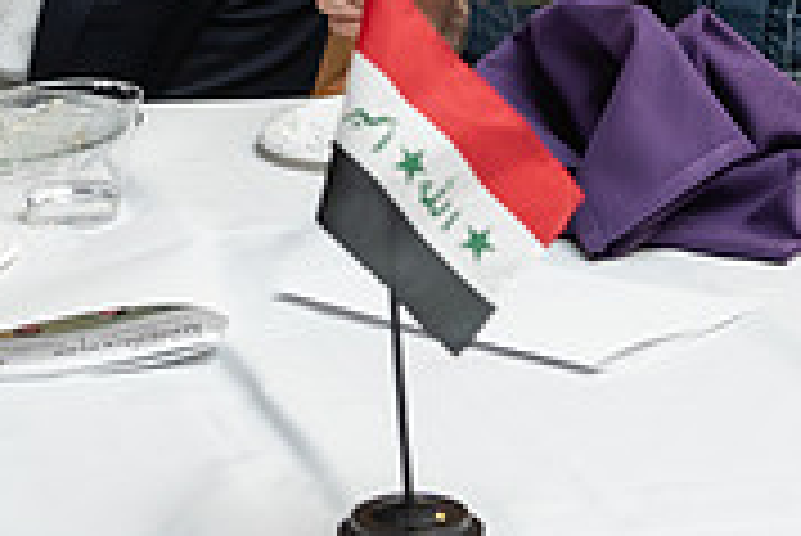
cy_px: -160
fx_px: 3630
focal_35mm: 163
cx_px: -14
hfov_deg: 12.4
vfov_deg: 8.3
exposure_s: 1/160
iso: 1600
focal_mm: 50
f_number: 5
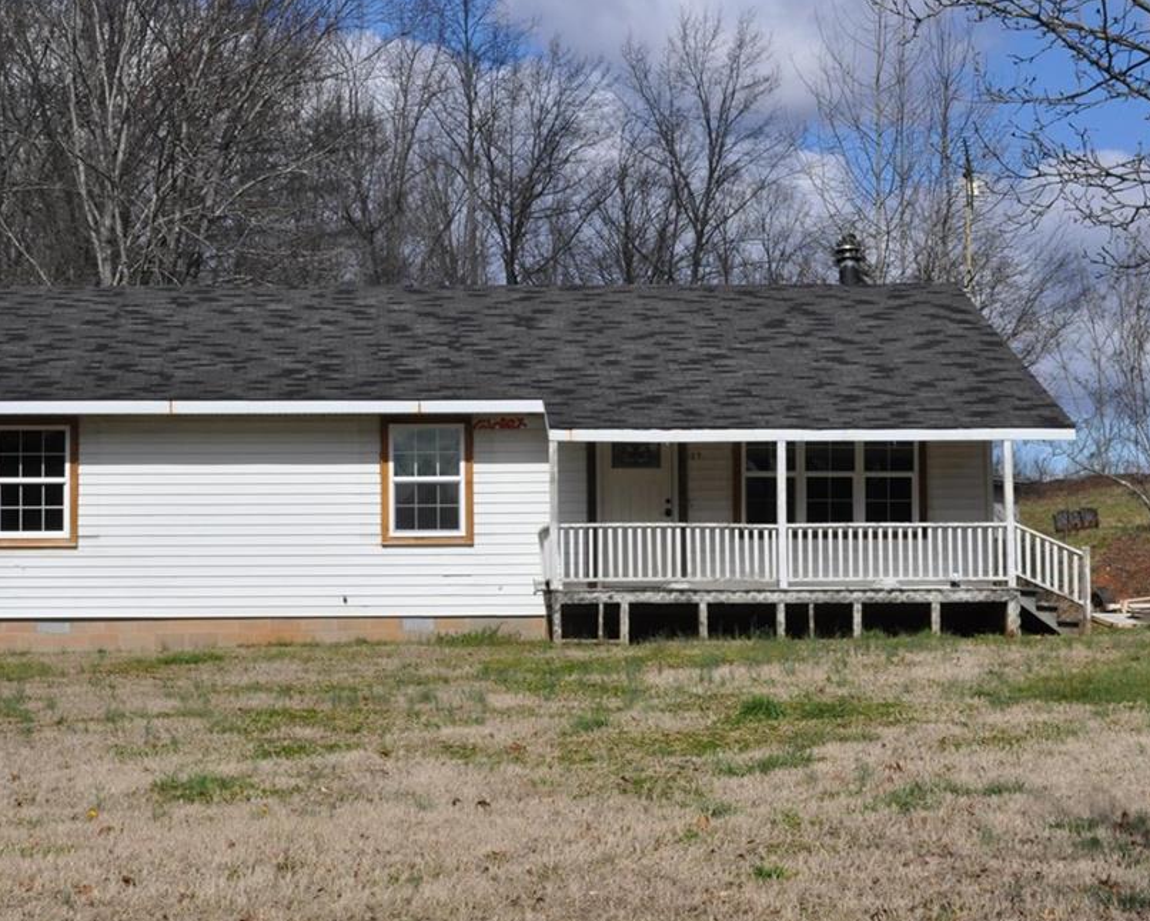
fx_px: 2553
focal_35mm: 75
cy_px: 456
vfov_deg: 20.4
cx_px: 428
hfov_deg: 25.3
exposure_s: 1/1250
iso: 1000
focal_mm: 42
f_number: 18
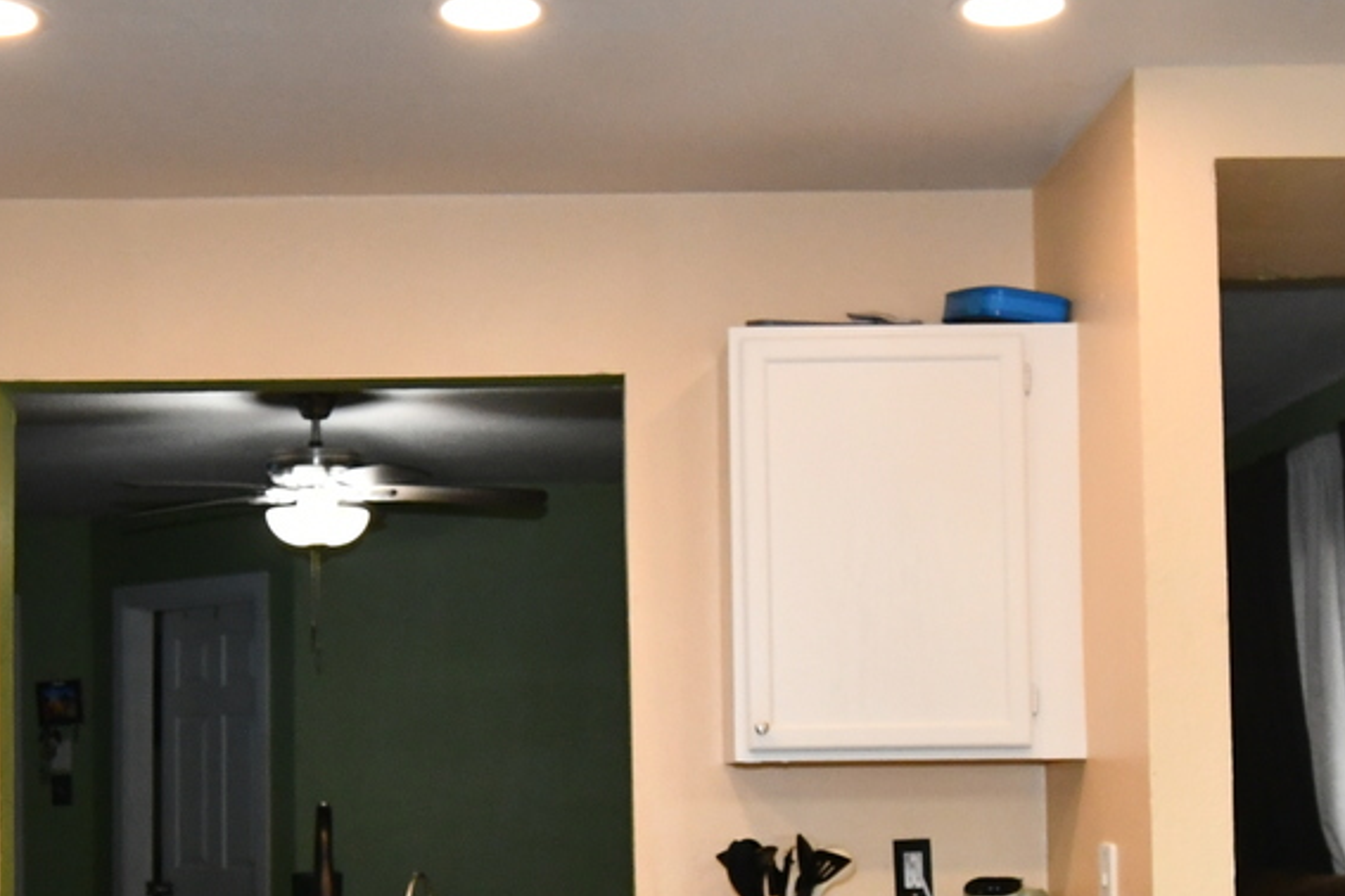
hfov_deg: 33.3
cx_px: 541
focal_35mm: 60
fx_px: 2241
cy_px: 664
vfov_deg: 22.4
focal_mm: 14
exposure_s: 1/160
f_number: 6.3
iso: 1600
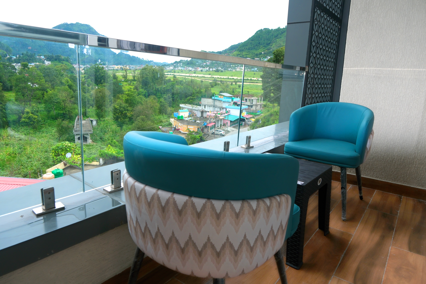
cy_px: 142
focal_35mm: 24
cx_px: 213
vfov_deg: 53.1
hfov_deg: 73.7
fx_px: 284
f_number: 5
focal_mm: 16
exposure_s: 1/500
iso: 400
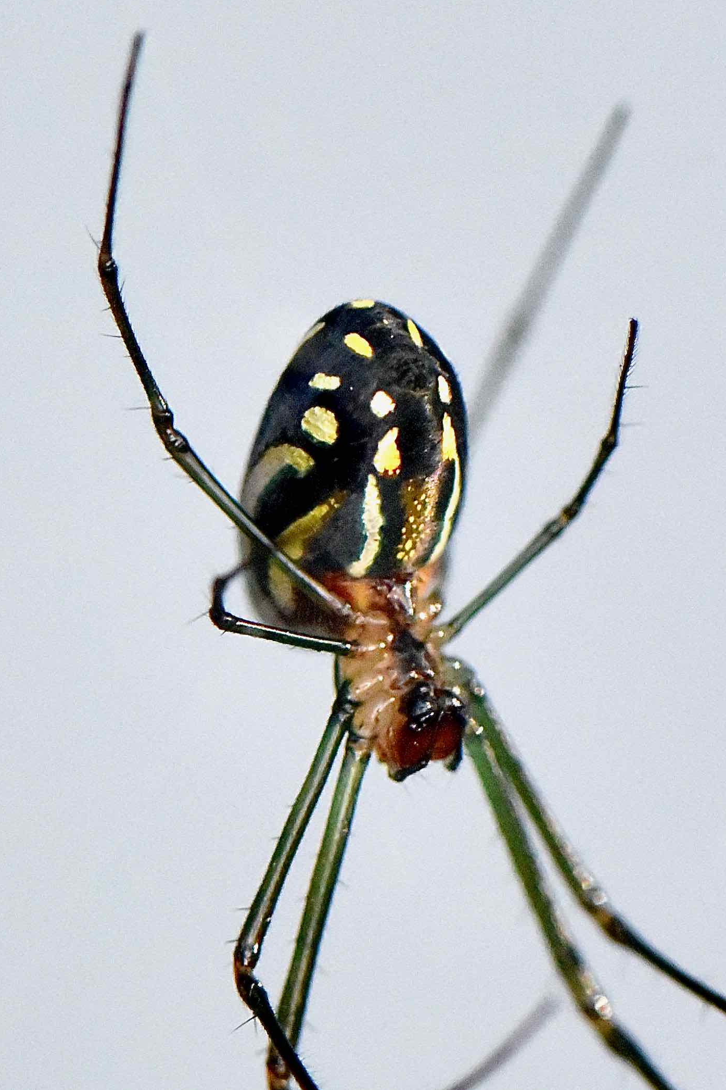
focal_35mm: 158
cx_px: 201
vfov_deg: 13.0
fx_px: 4780
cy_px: 544
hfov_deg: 8.7
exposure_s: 1/1600
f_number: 10
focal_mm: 105
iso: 10000
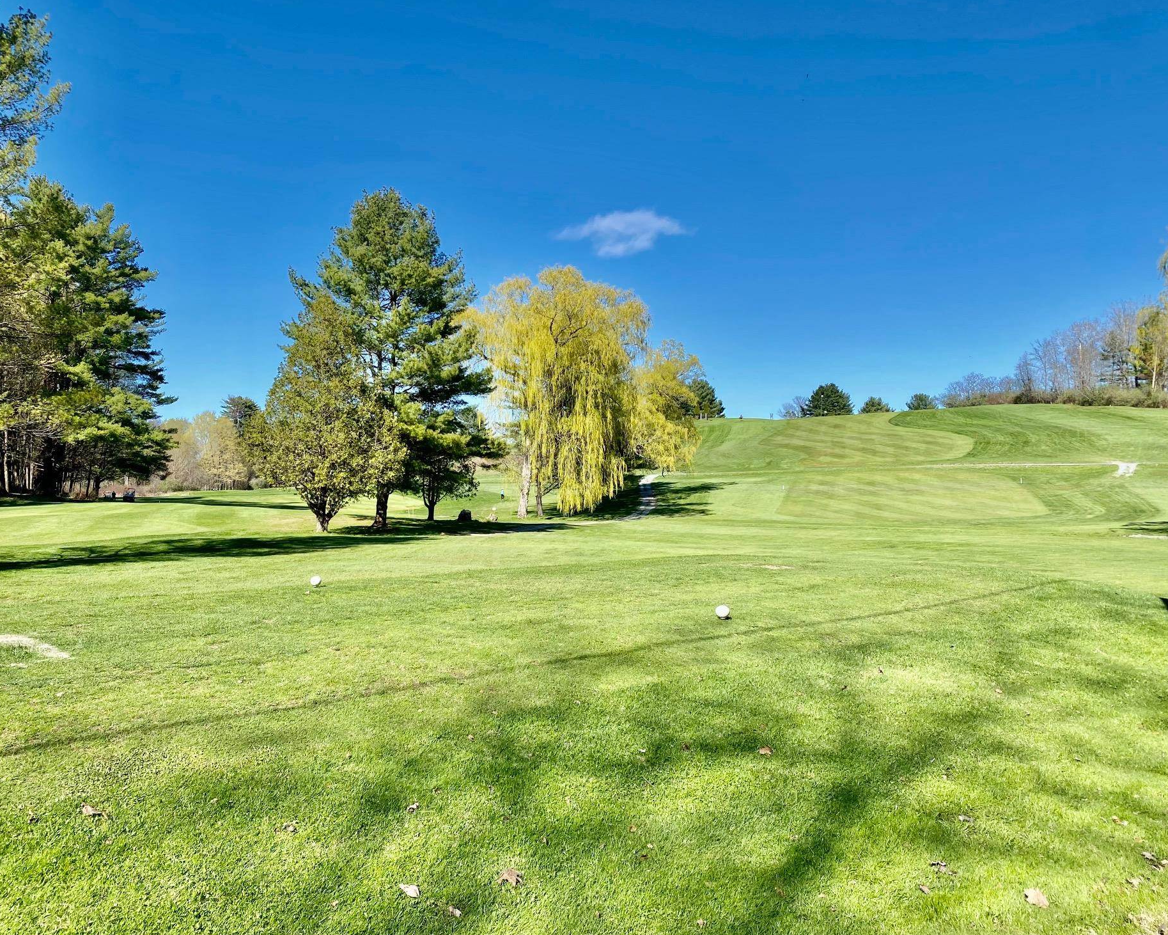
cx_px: 528
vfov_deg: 51.5
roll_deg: +0.4
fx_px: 968
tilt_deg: +0.4
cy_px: 481
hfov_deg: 62.1
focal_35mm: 28
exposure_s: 1/2358
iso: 32
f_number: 1.8
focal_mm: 4.25
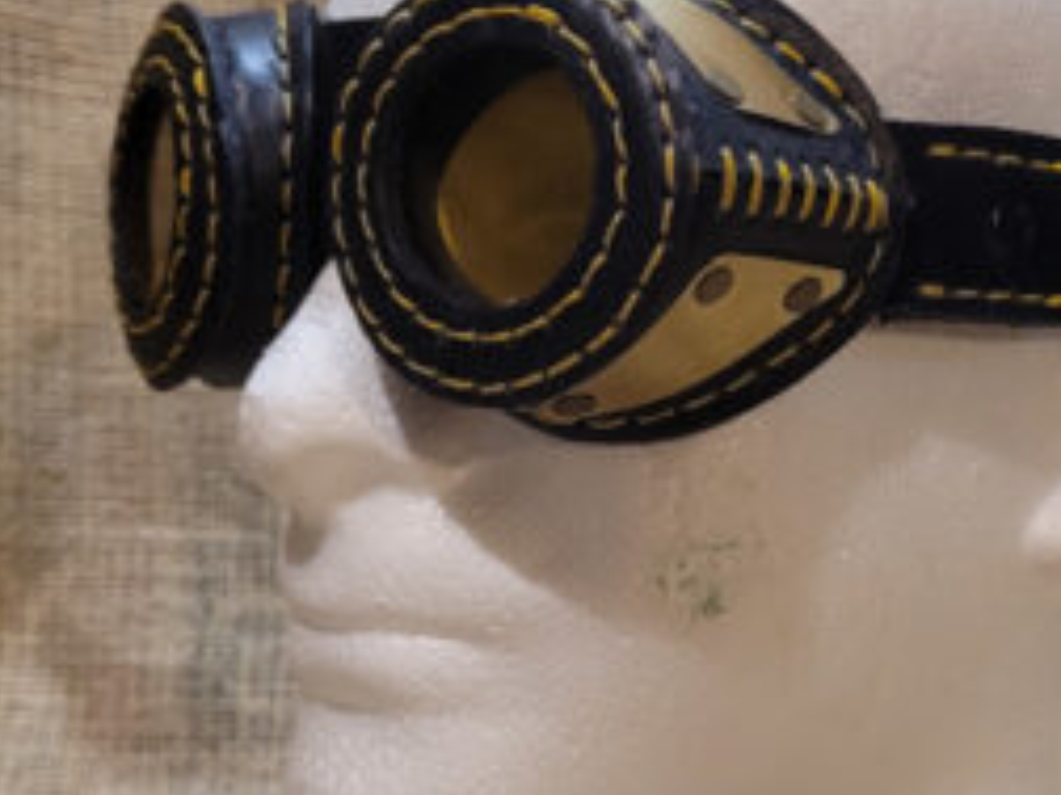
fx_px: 1900
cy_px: 433
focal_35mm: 62
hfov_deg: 30.9
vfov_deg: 23.6
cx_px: 724
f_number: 1.8
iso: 320
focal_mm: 5.4
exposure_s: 1/40
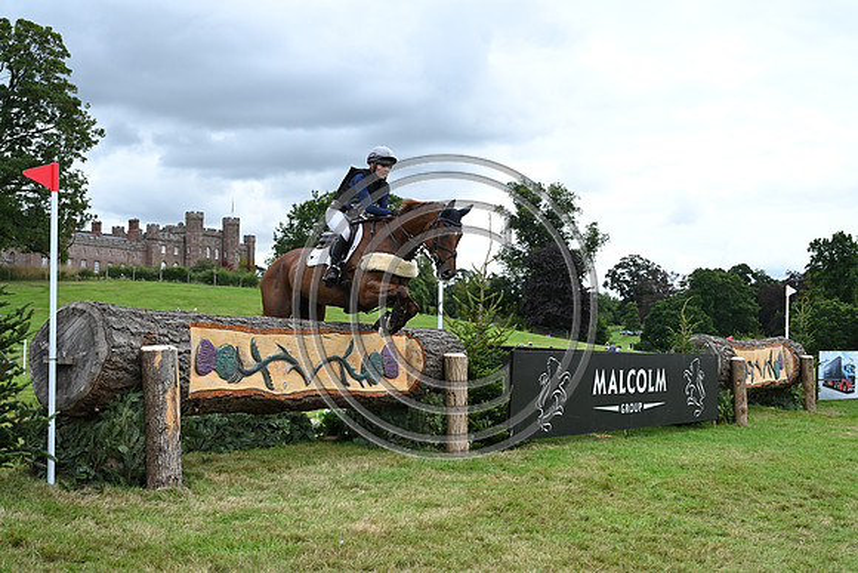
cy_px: 286
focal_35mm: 50
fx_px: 1192
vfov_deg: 27.0
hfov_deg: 39.6
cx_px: 429
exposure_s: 1/1250
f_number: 5.6
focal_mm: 50
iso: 640
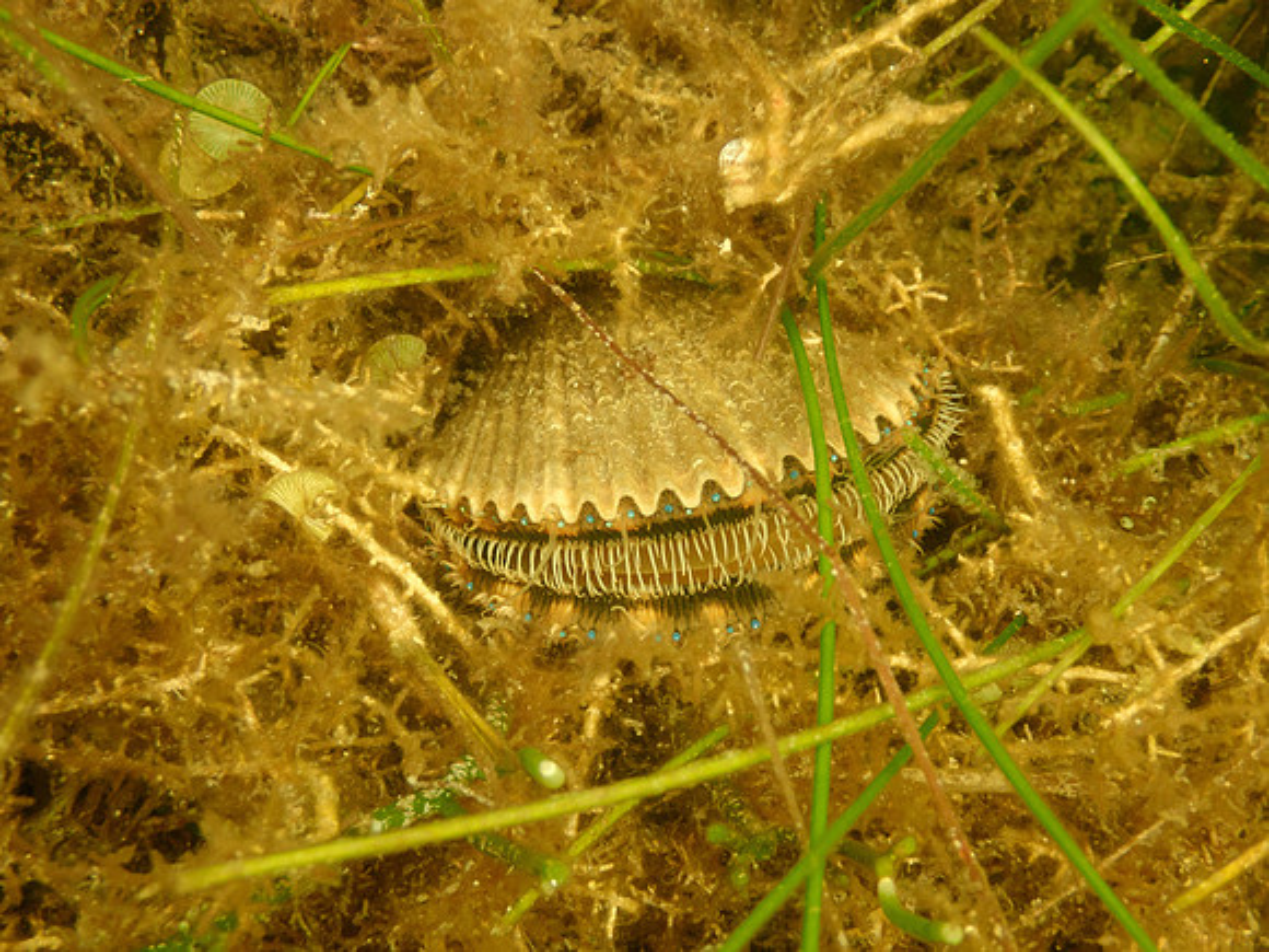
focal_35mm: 62
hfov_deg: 31.2
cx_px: 634
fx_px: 2273
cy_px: 476
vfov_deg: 23.7
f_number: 3.6
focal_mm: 11.09
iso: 200
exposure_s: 1/100
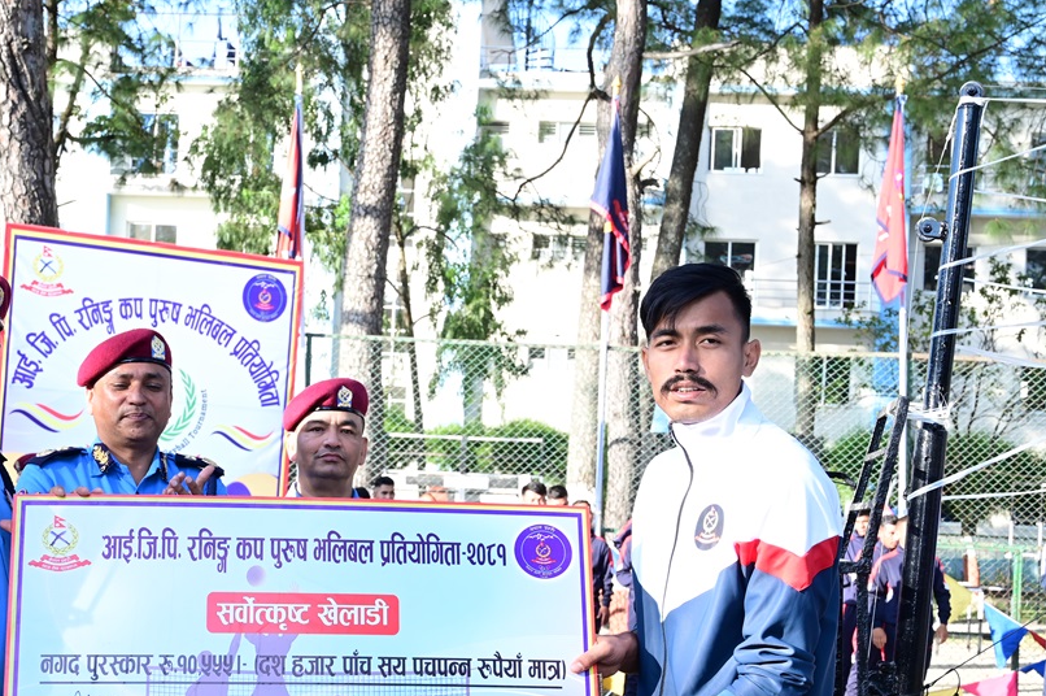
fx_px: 1829
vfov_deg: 21.4
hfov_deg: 31.7
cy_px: 518
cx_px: 355
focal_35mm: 63
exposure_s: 1/160
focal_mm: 42
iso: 500
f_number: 8
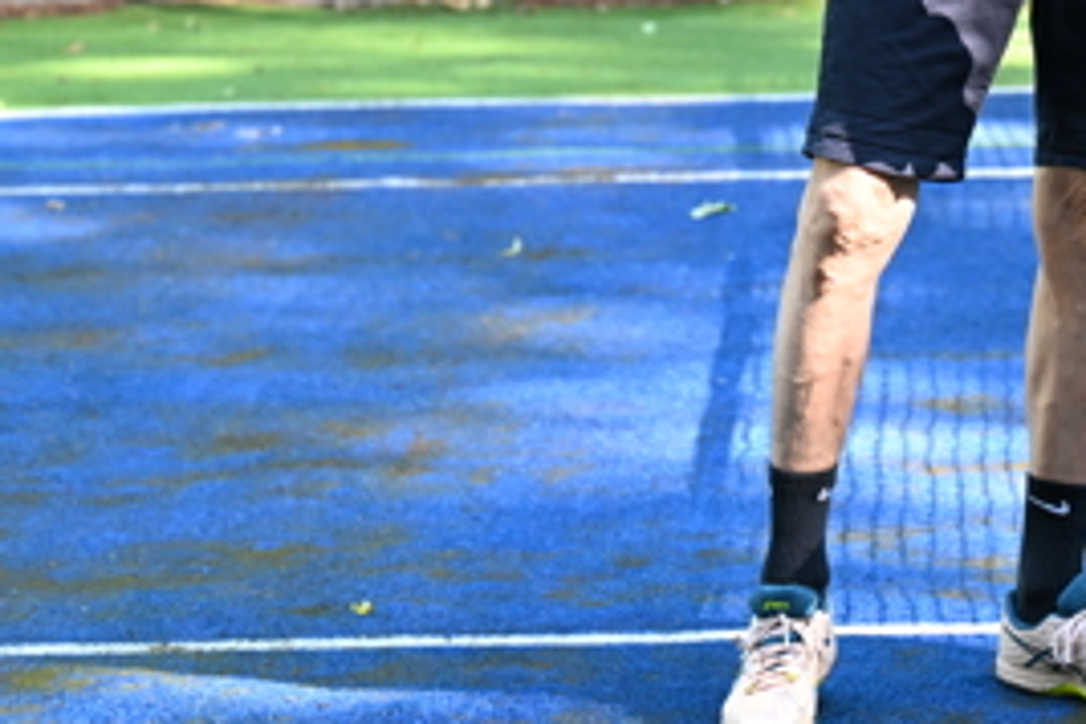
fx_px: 5460
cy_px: -49
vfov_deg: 7.5
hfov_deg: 11.2
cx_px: 1200
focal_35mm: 181
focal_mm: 70
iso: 640
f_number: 3.5
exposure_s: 1/320
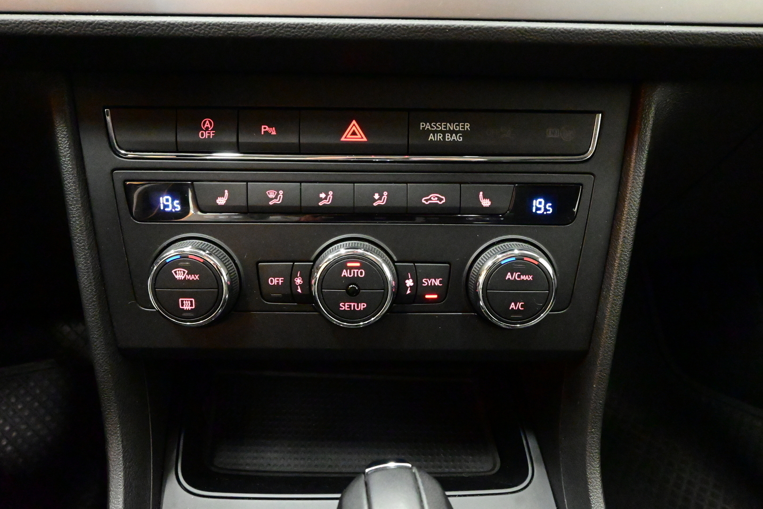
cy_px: 254
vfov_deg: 53.1
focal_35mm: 24
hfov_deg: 73.7
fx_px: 509
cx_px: 382
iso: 22800
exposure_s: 1/25
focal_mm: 16
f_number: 8
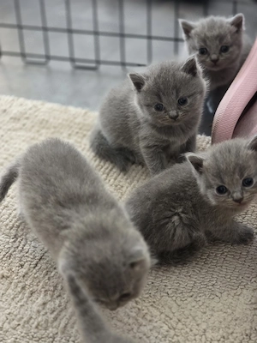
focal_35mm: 69
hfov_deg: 21.3
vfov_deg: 28.2
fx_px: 683
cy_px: 172
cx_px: 128
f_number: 2.4
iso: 400
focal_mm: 7.9
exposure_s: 1/33.4
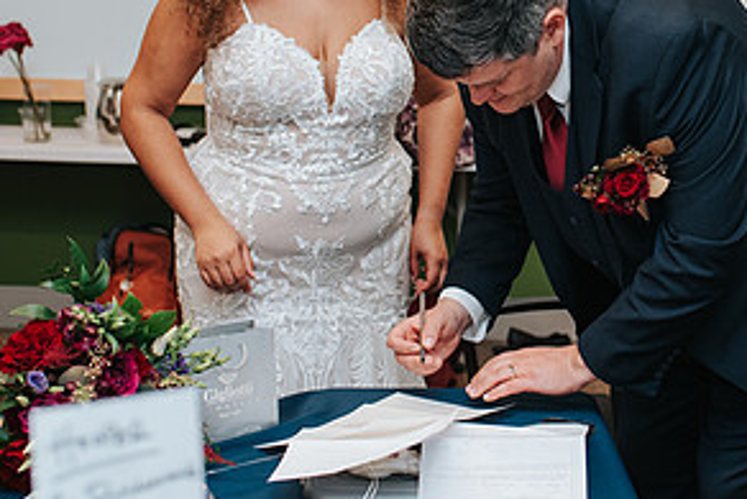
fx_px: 1557
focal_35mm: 75
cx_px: 567
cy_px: 142
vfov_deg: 18.1
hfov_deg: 26.6
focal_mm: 35
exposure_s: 1/200
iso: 800
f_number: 2.8
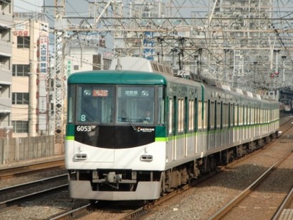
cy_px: 115
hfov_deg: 7.4
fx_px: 2253
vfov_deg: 5.6
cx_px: 138
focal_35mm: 266
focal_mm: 43
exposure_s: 1/250
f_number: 5.8
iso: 64
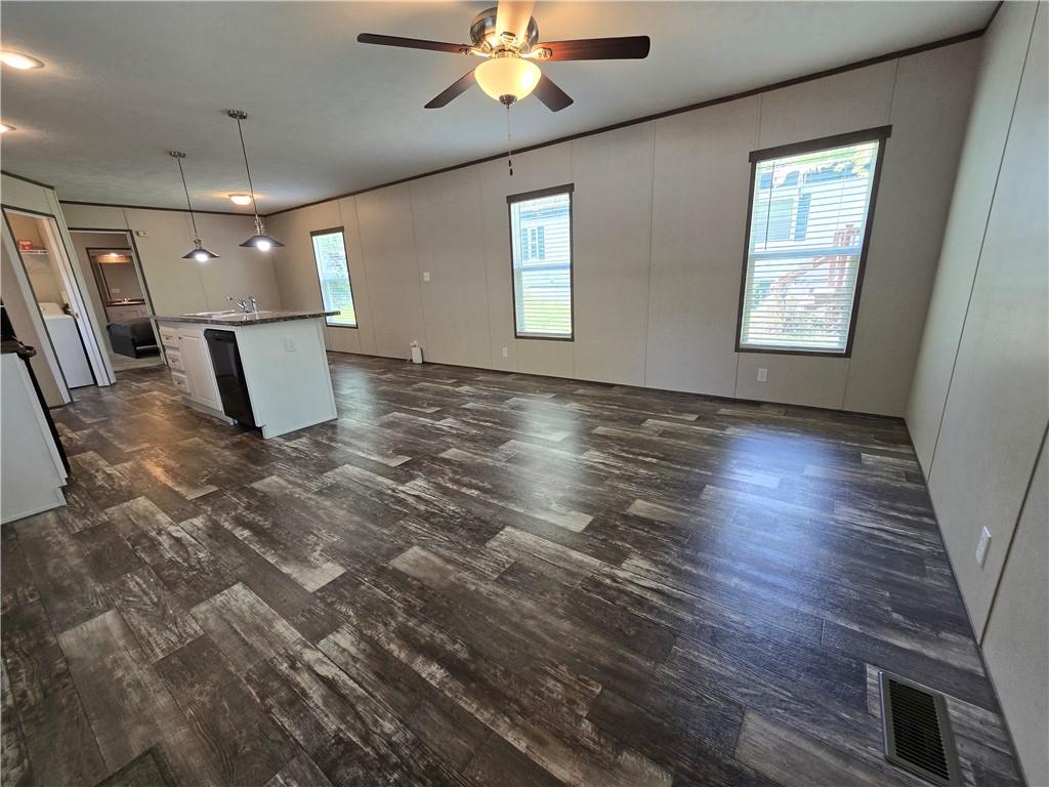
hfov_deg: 106.2
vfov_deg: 89.9
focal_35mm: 13
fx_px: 394
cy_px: 394
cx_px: 524
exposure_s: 1/60
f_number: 2.2
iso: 125
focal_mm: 2.2
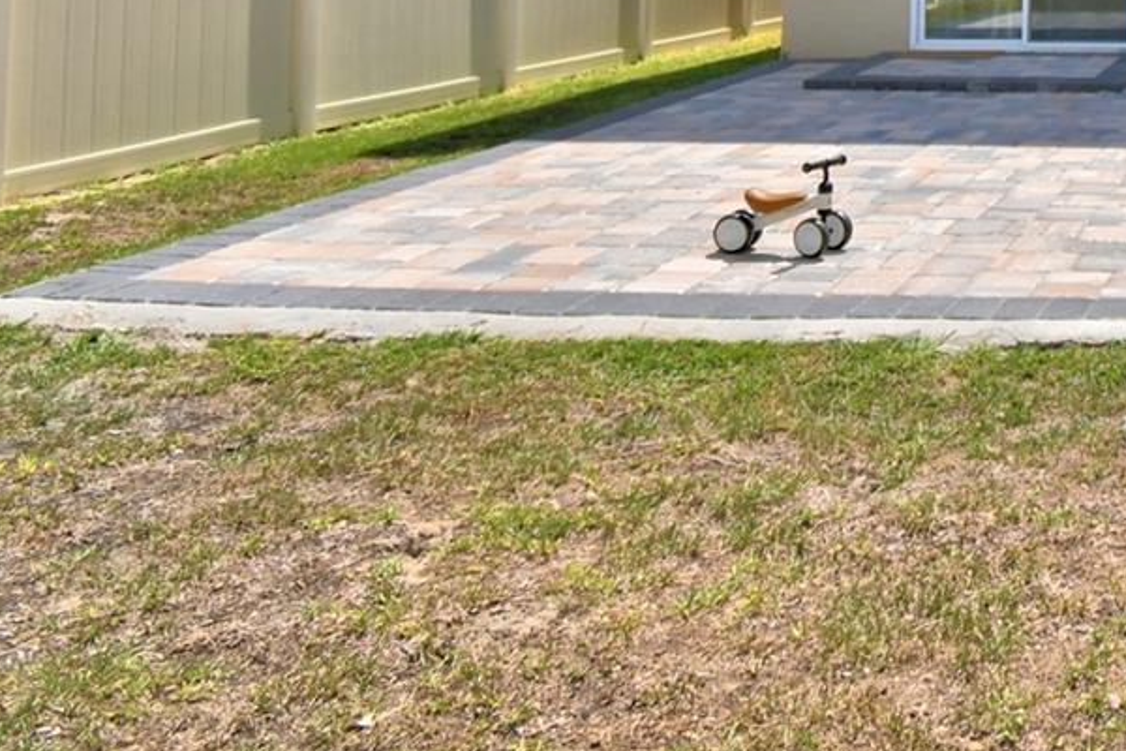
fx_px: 1251
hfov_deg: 36.3
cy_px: -161
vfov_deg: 28.7
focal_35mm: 40
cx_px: 1381
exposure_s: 1/1600
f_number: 4.5
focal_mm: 10
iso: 100
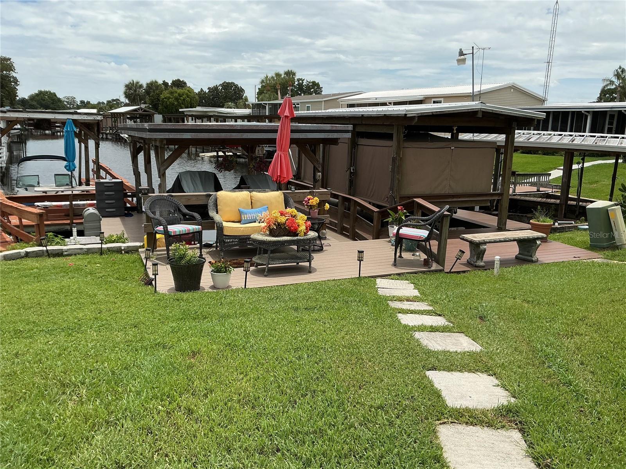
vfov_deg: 48.2
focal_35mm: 29
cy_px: 234
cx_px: 313
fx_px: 524
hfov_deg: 61.7
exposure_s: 1/2320
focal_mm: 3
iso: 25
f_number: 1.8
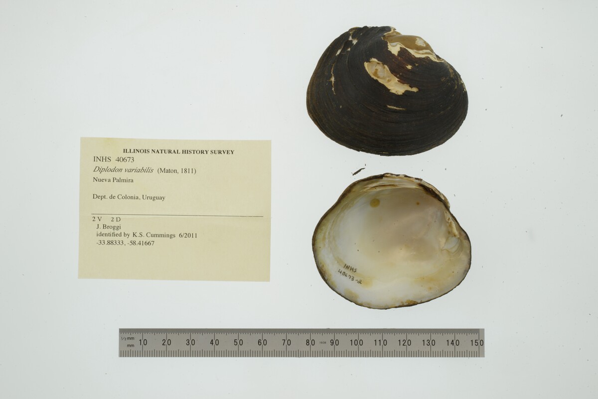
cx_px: 299
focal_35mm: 60
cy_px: 200
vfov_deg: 22.6
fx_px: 997
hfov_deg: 33.4
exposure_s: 1/10
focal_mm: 60
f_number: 32
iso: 100
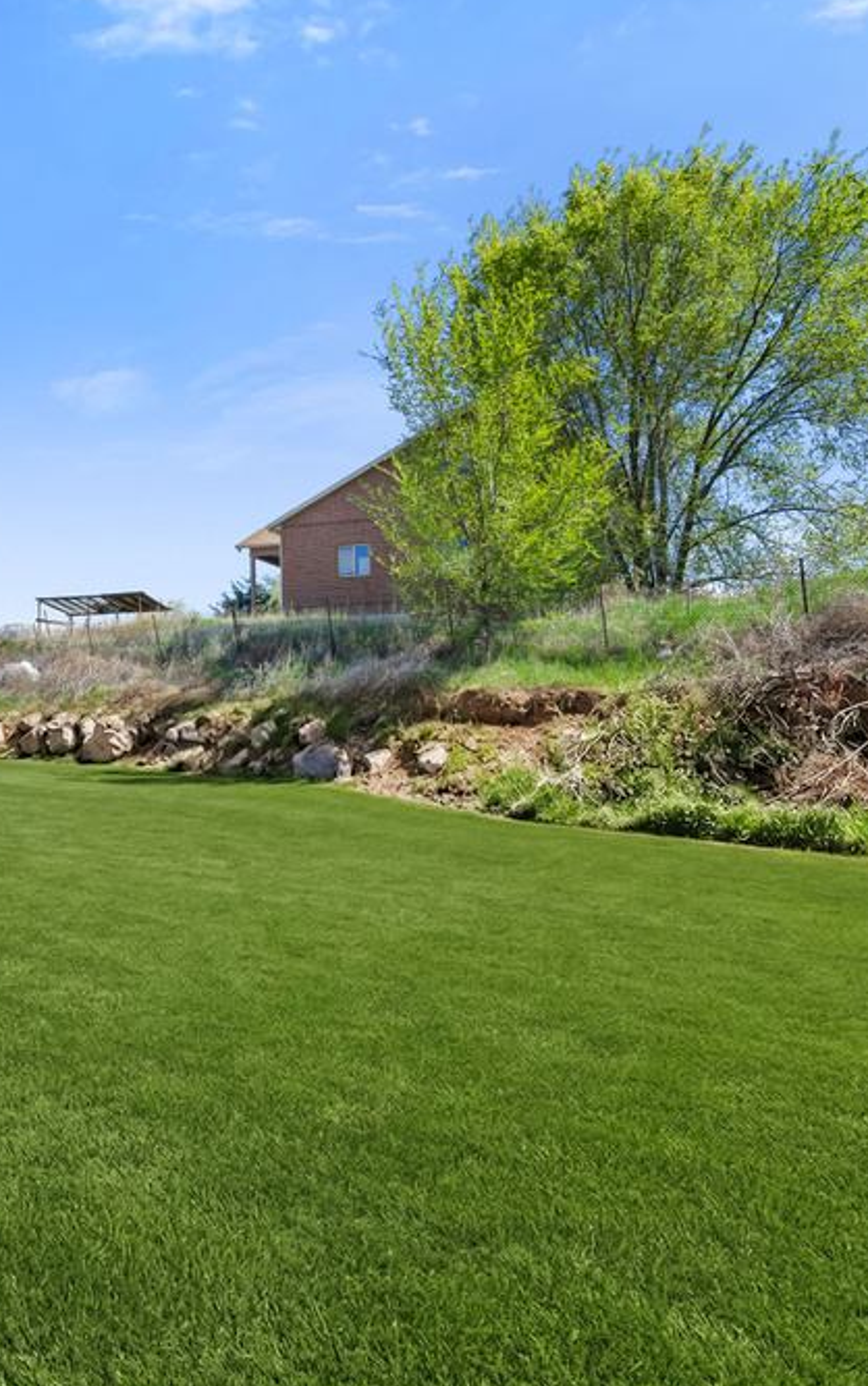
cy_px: 690
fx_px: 945
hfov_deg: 45.9
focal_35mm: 25
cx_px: 135
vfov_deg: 72.5
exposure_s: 1/160
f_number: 9
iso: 400
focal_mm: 16
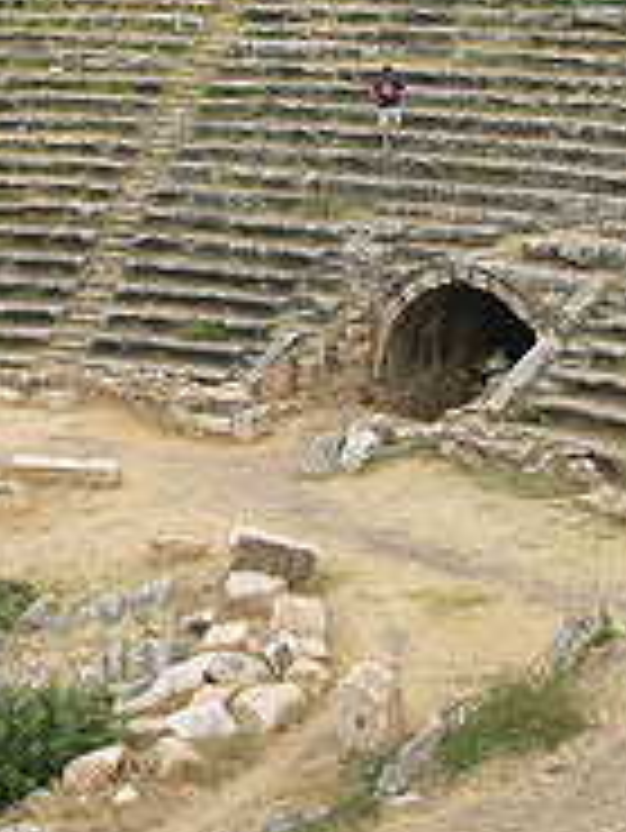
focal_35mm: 112
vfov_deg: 17.5
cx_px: 198
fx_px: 2697
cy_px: 333
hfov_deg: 13.2
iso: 50
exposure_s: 1/95.5
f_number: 5.2
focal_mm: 9.5
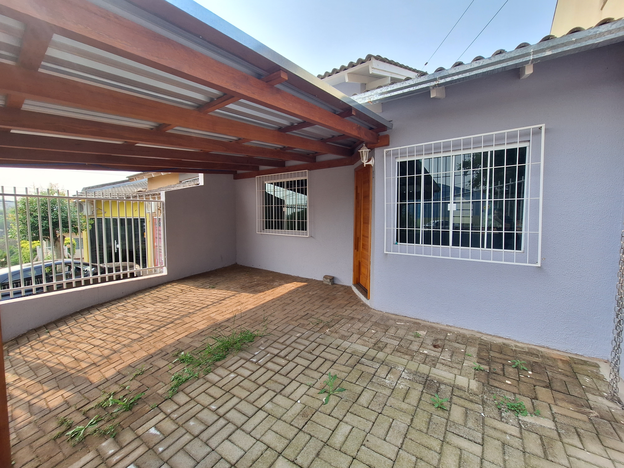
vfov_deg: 89.9
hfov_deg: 106.2
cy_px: 234
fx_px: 234
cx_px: 312
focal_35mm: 13
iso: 40
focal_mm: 1.74
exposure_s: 1/557
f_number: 2.2
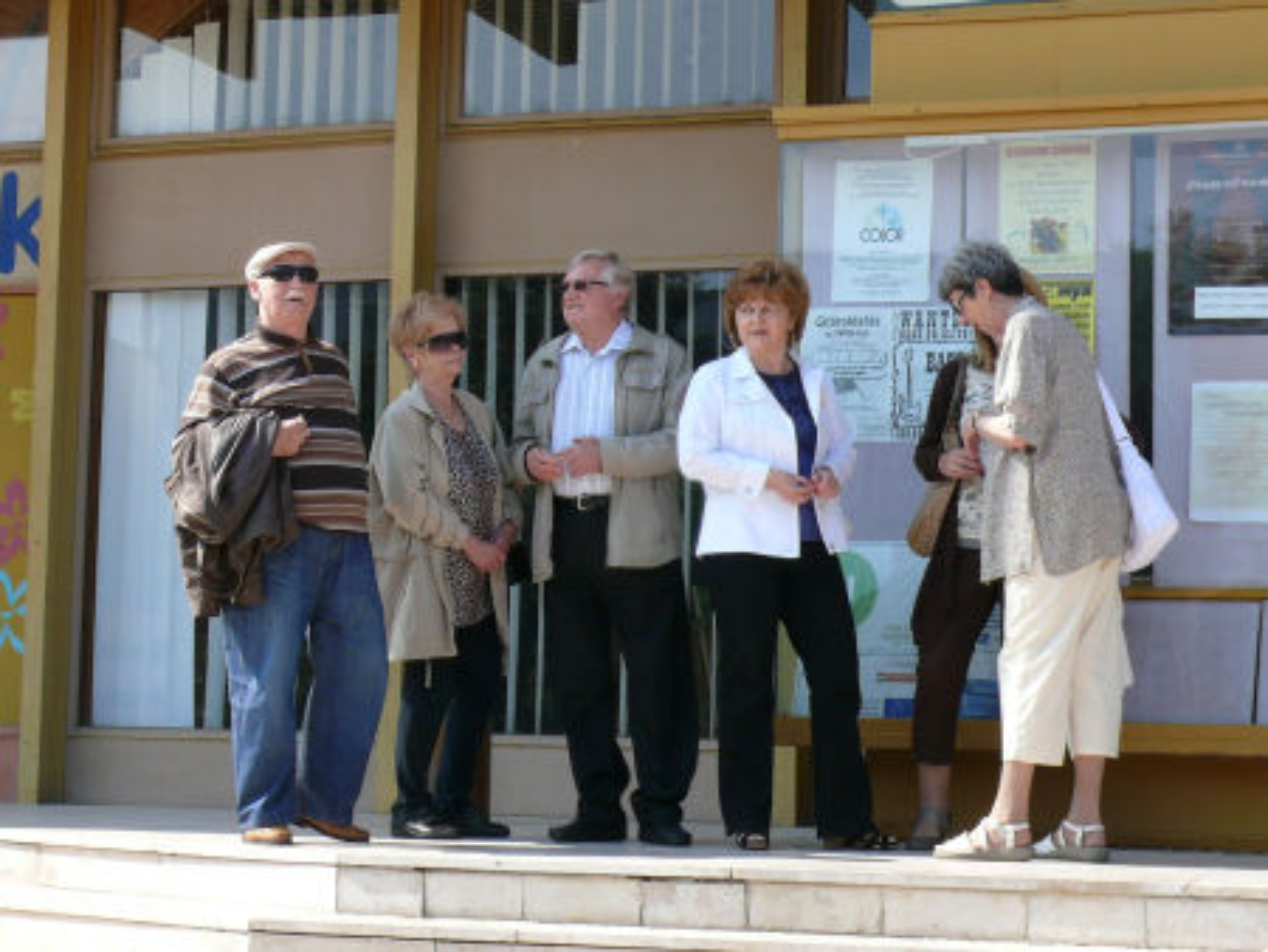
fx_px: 2969
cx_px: 634
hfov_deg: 24.1
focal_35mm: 81
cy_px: 476
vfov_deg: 18.2
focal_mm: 11.9
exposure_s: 1/250
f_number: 5.6
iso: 100
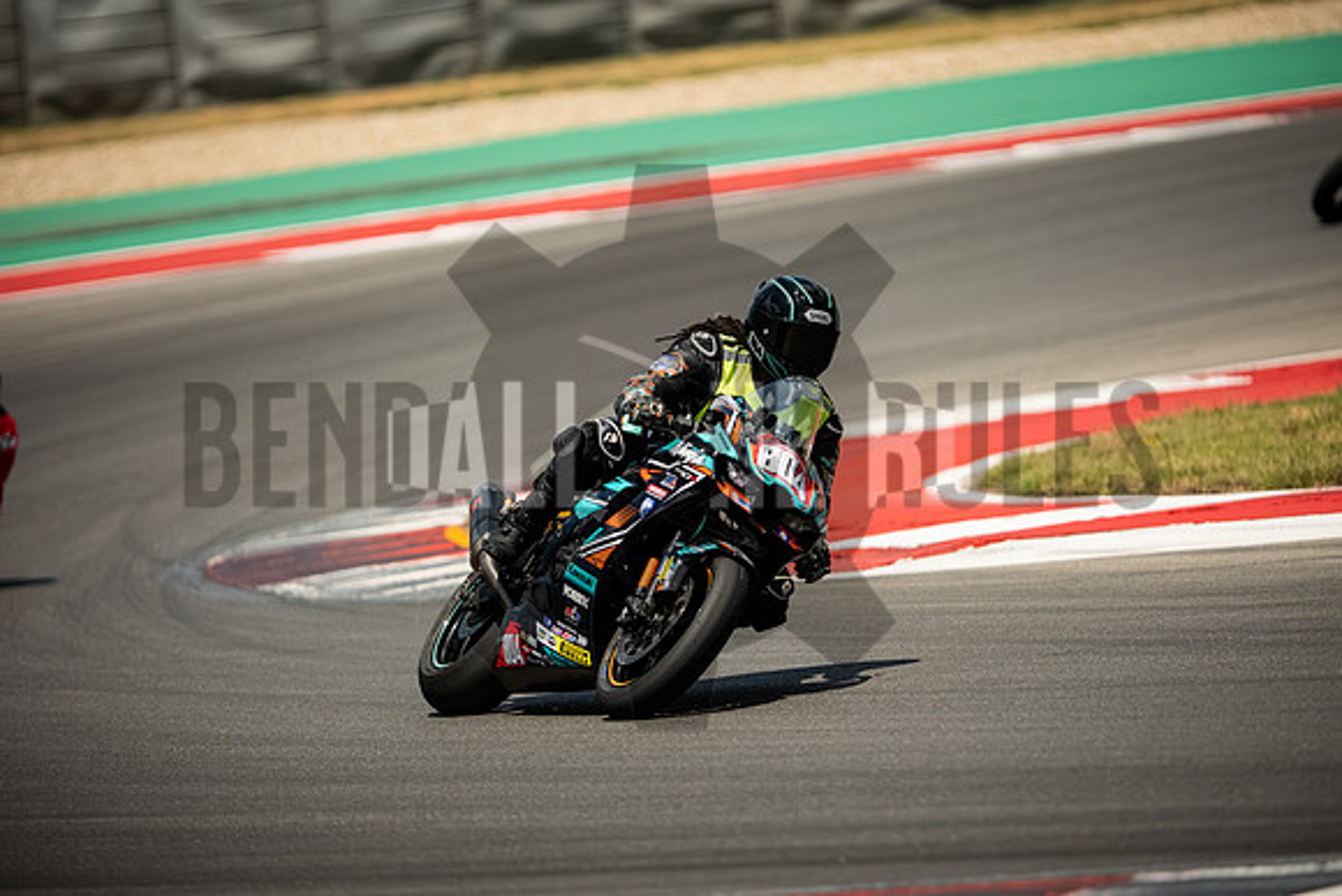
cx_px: 671
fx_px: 11185
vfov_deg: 4.6
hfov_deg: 6.9
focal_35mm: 300
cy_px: 448
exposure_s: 1/2000
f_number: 2
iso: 1600
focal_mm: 200
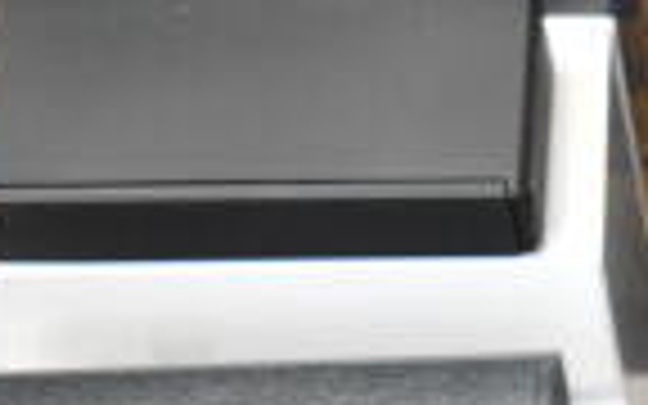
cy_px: 340
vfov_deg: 6.3
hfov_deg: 9.5
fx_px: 3656
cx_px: 1310
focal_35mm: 207
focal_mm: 32
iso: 4500
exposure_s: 1/50
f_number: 4.5
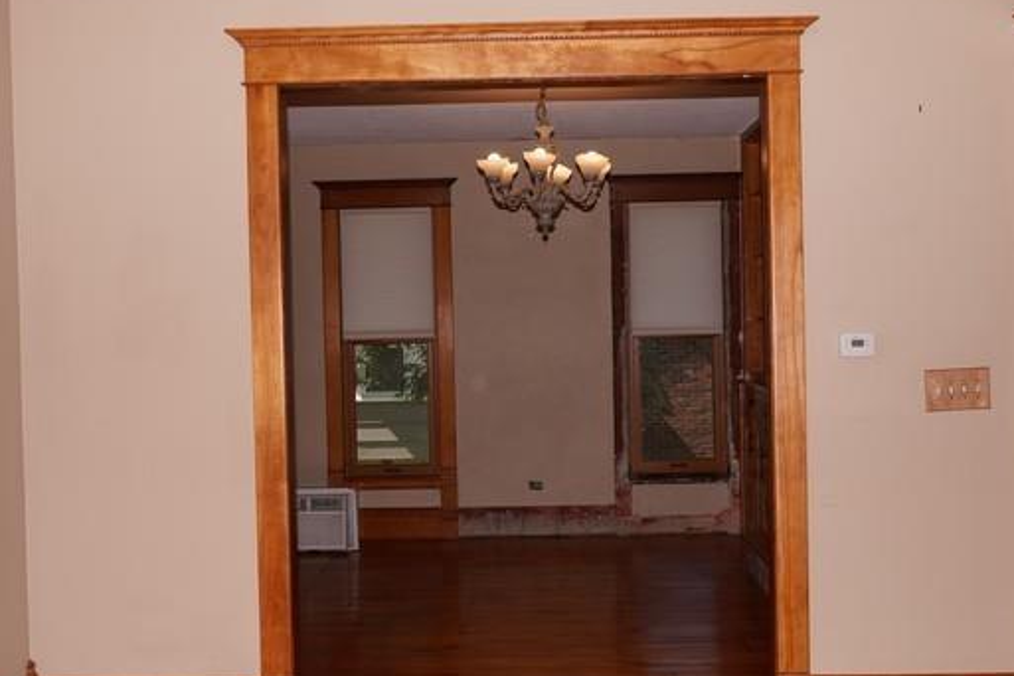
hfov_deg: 47.4
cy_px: 368
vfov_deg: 32.6
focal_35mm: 41
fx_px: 1156
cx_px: 514
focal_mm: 13
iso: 100
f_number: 5
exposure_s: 1/160
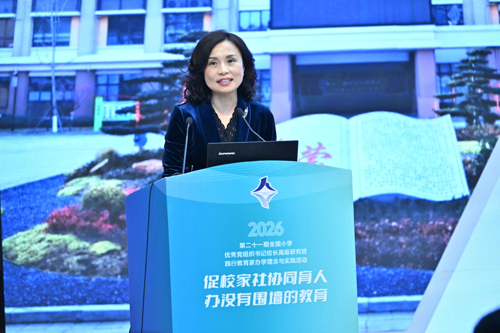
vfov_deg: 6.9
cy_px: 166
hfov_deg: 10.3
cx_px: 250
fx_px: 2778
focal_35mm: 200
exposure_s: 1/250
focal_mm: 200
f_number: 5
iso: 2200
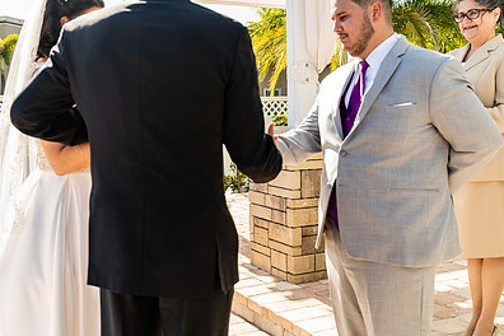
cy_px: 125
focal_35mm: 41
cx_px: 183
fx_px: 574
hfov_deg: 46.9
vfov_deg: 32.5
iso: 100
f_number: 4
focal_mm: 28
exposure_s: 1/250
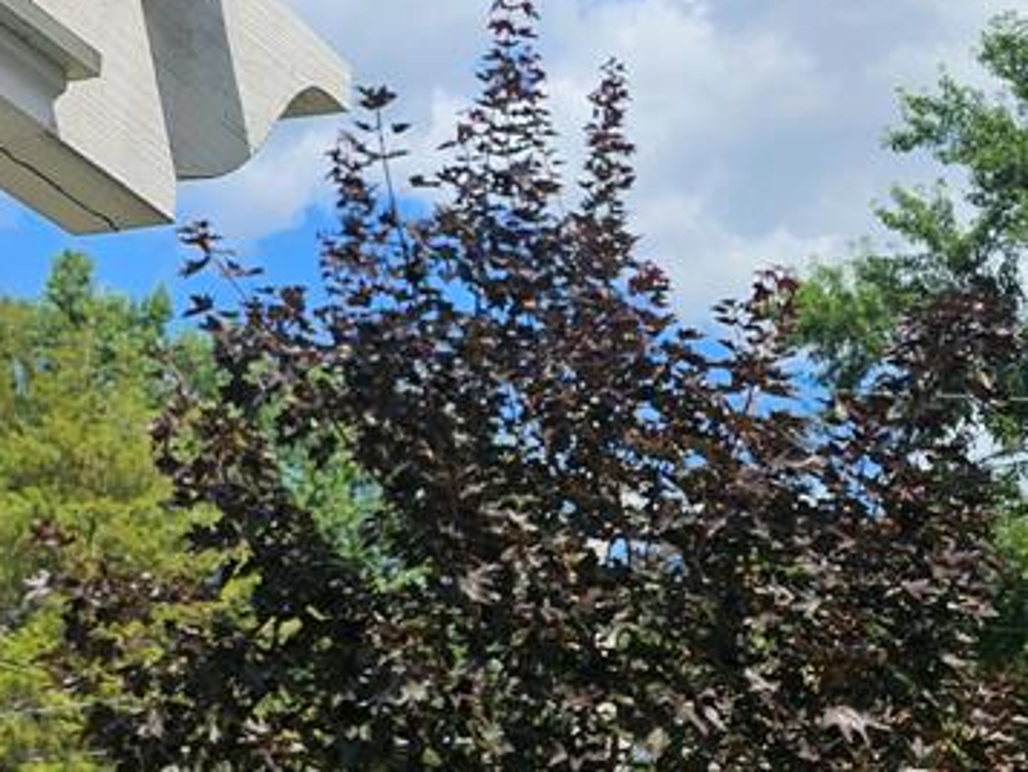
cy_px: -228
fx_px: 1961
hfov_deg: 27.9
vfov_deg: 20.4
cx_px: 37
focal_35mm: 66
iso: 25
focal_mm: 5.4
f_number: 1.8
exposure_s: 1/3034
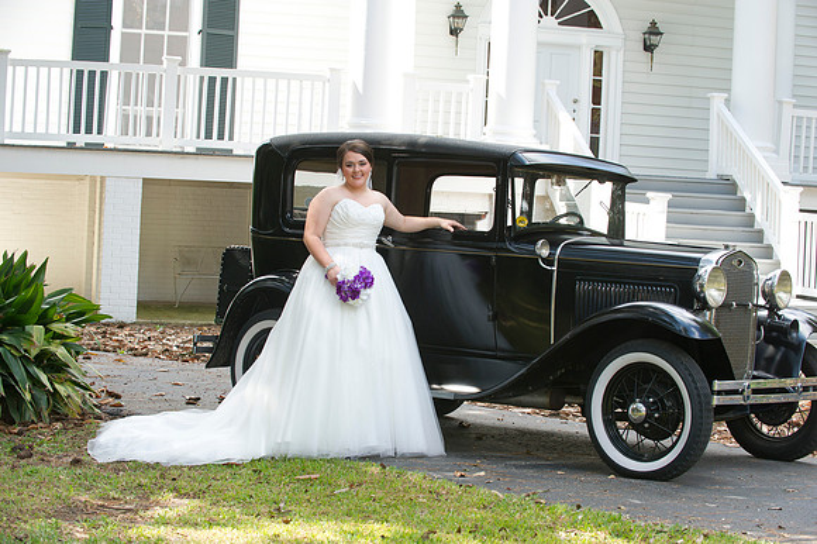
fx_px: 1814
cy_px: 272
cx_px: 408
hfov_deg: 25.4
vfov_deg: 17.0
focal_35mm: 80
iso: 320
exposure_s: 1/100
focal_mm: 80
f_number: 5.6
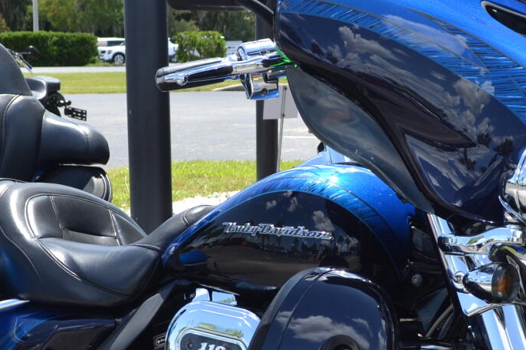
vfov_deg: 15.4
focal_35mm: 88
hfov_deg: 23.1
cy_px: 306
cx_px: 288
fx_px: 1285
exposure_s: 1/160
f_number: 6.3
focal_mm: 20
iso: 100
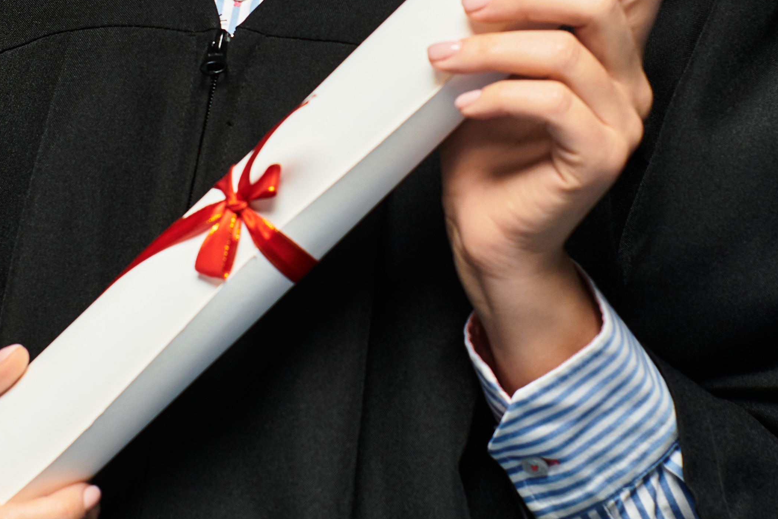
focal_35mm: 196
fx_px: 4235
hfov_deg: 10.5
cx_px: 338
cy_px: 60
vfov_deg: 7.0
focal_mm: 50
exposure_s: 1/200
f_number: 5
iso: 100
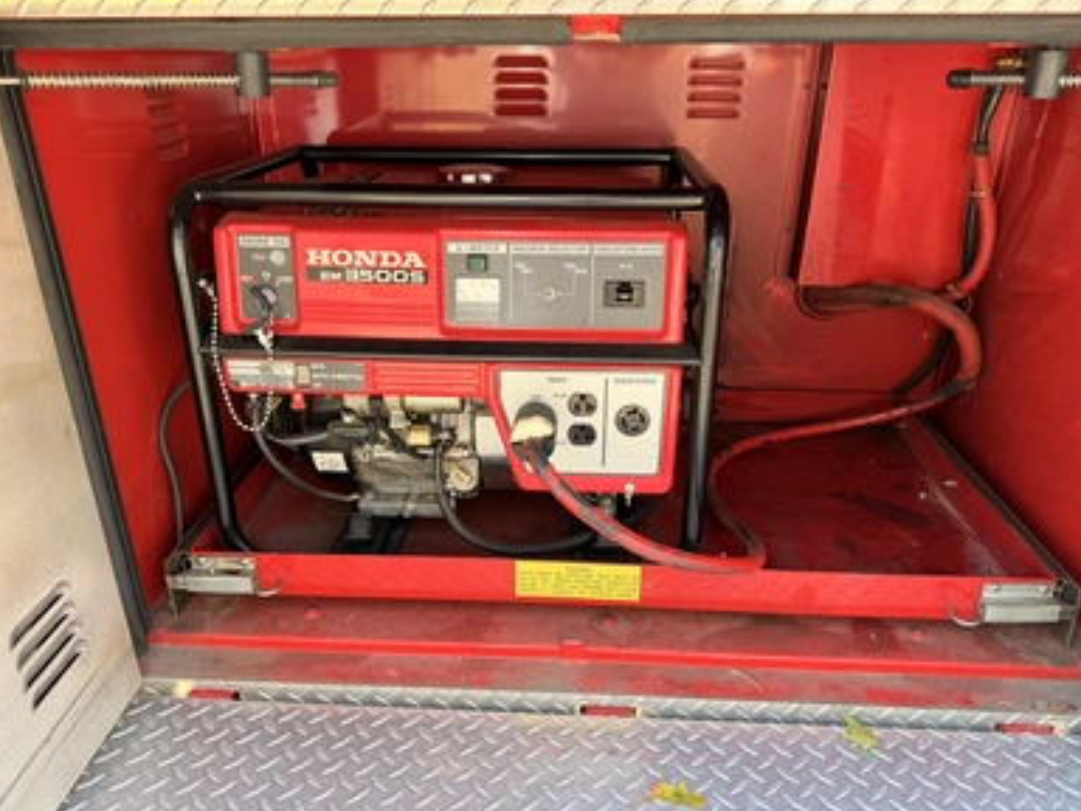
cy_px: 403
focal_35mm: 25
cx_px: 529
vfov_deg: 54.9
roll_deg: -1.2
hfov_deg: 69.4
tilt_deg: -22.2
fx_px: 781
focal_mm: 6.76
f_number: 1.78
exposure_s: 1/100
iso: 50
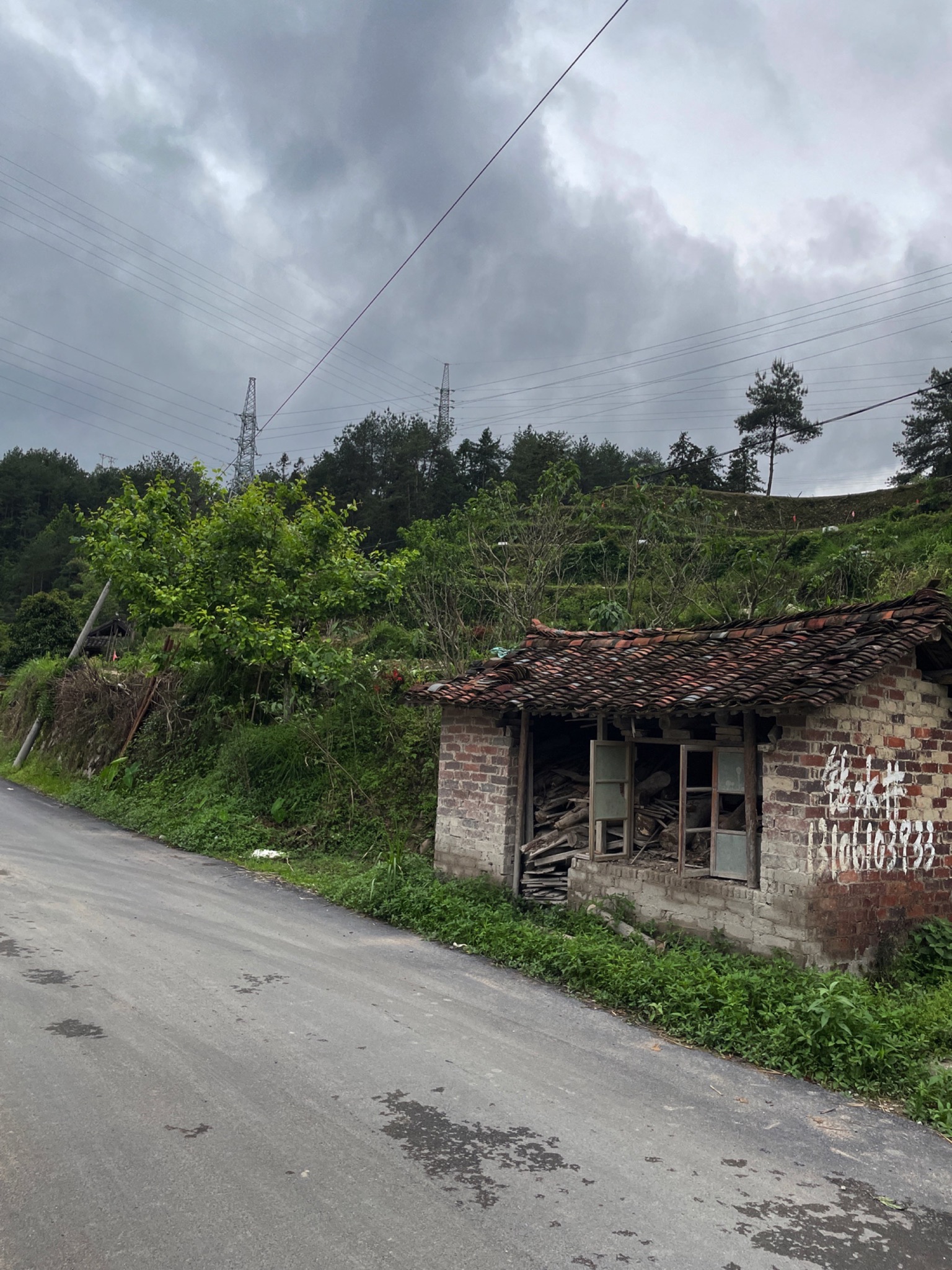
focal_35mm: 26
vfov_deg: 67.3
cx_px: 476
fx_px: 953
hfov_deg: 53.1
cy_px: 635
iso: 125
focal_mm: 4.2
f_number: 1.6
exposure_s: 1/121
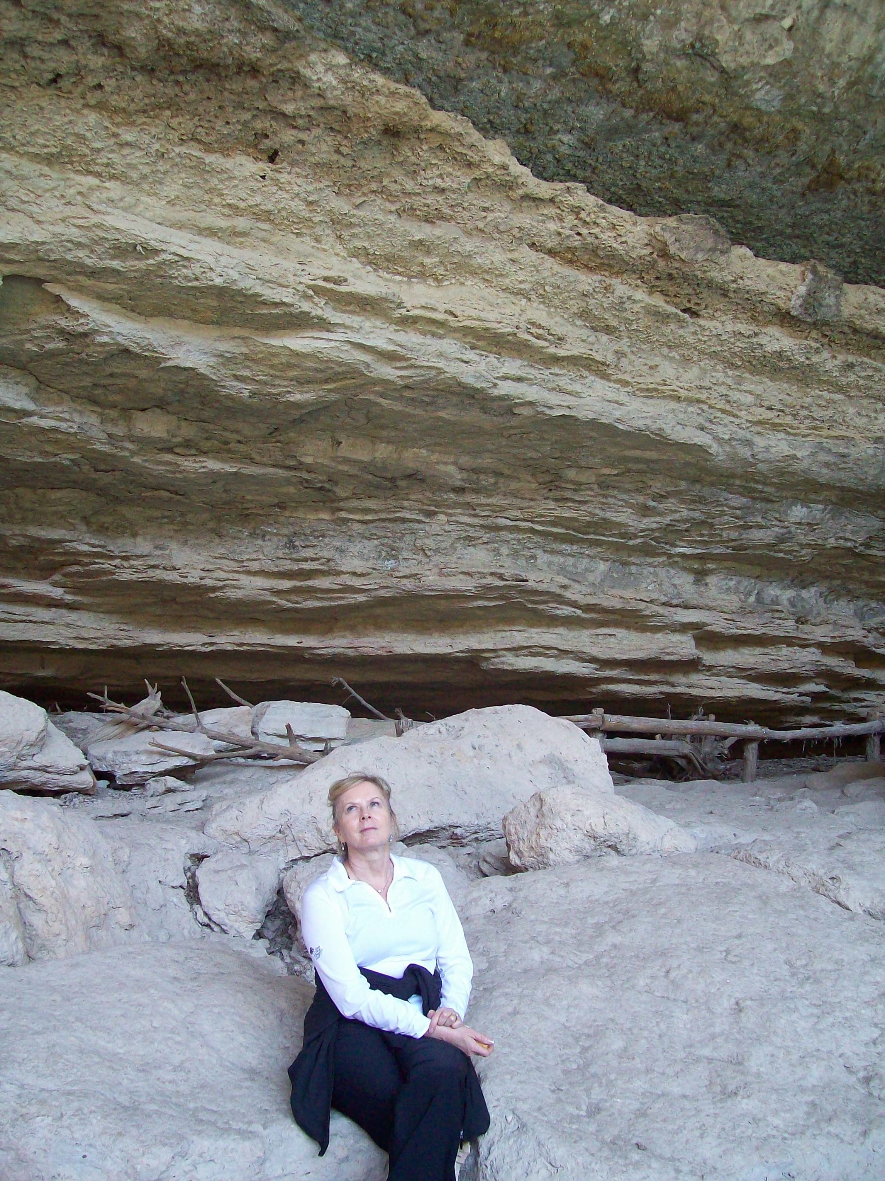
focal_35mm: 36
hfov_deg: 39.7
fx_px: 1227
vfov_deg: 51.4
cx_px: 442
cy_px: 590
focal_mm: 6
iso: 200
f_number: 2.7
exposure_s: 1/150
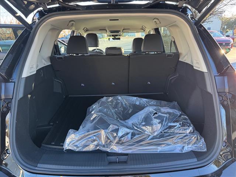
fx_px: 164
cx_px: 118
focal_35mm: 24
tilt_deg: -13.8
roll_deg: -0.5
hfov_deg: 71.6
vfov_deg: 56.8
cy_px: 88
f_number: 1.78
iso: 80
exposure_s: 1/121
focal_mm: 6.76
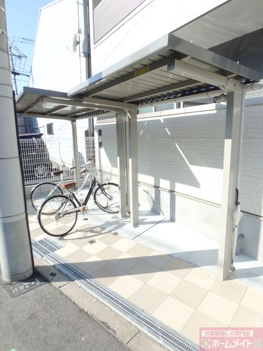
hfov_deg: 63.4
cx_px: 132
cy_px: 176
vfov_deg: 79.0
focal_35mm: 21
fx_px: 213
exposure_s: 1/800
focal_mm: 3.7
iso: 125
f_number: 3.5
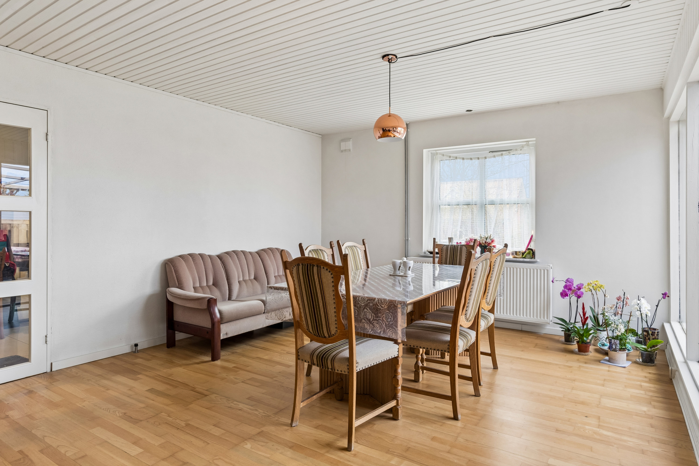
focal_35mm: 21
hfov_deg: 81.2
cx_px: 350
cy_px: 233
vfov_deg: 59.5
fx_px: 408
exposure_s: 1/4
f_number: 8
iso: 200
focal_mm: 14
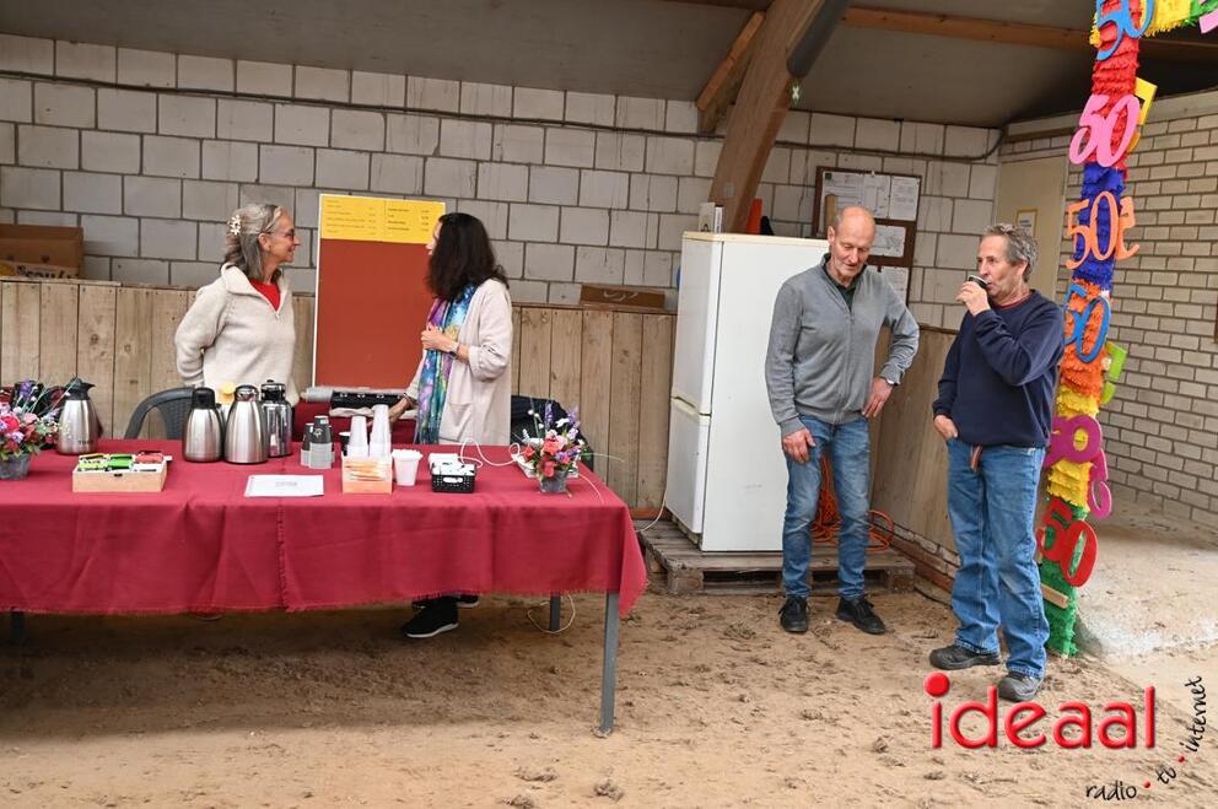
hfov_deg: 54.5
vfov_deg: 37.8
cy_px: 404
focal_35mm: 35
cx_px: 609
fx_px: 1183
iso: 1000
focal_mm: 35
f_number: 4
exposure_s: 1/60
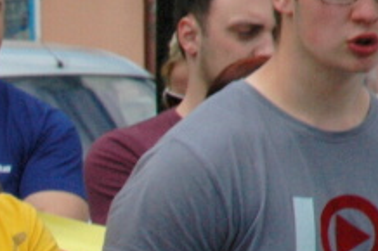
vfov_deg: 2.8
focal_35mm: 493
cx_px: -491
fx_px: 5172
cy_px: 502
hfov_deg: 4.1
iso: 500
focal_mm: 70
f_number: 13
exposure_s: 1/640
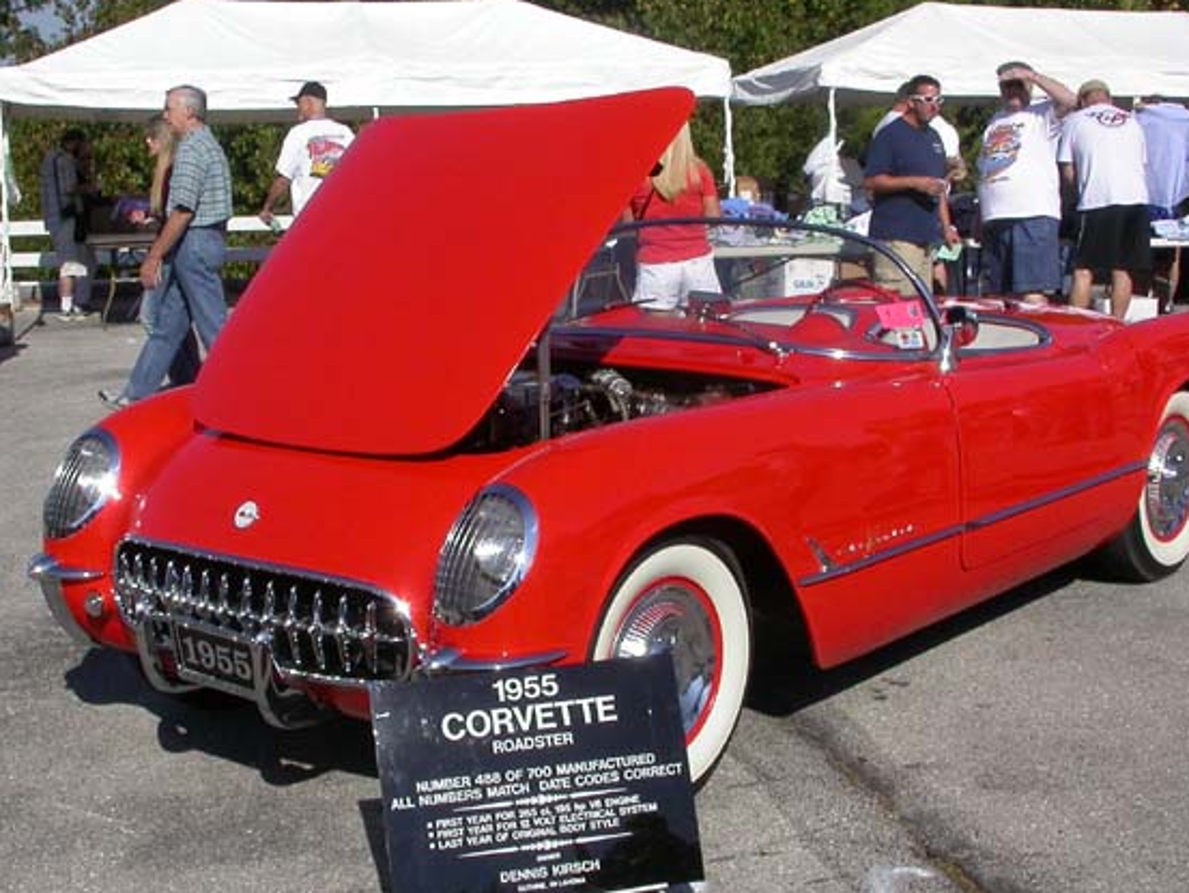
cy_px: 443
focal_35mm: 55
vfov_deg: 26.6
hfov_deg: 34.9
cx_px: 583
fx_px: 1890
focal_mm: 7.85
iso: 100
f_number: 7.5
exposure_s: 1/569
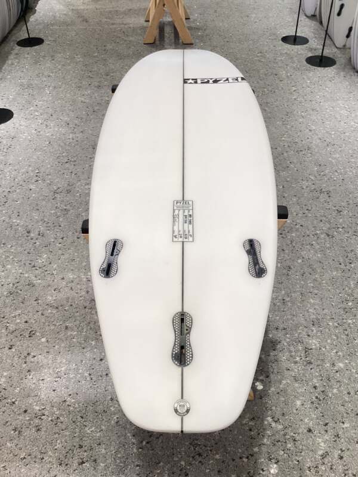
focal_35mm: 31
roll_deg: -0.7
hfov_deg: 45.4
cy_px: 238
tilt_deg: -43.5
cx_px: 179
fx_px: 427
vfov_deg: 58.4
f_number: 2.4
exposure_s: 1/100
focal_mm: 3.3
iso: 80
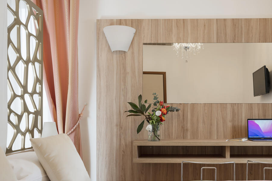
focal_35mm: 42
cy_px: 115
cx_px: 169
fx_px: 315
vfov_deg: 31.9
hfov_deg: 46.3
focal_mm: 29.5
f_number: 6.3
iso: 160
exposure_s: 1/15
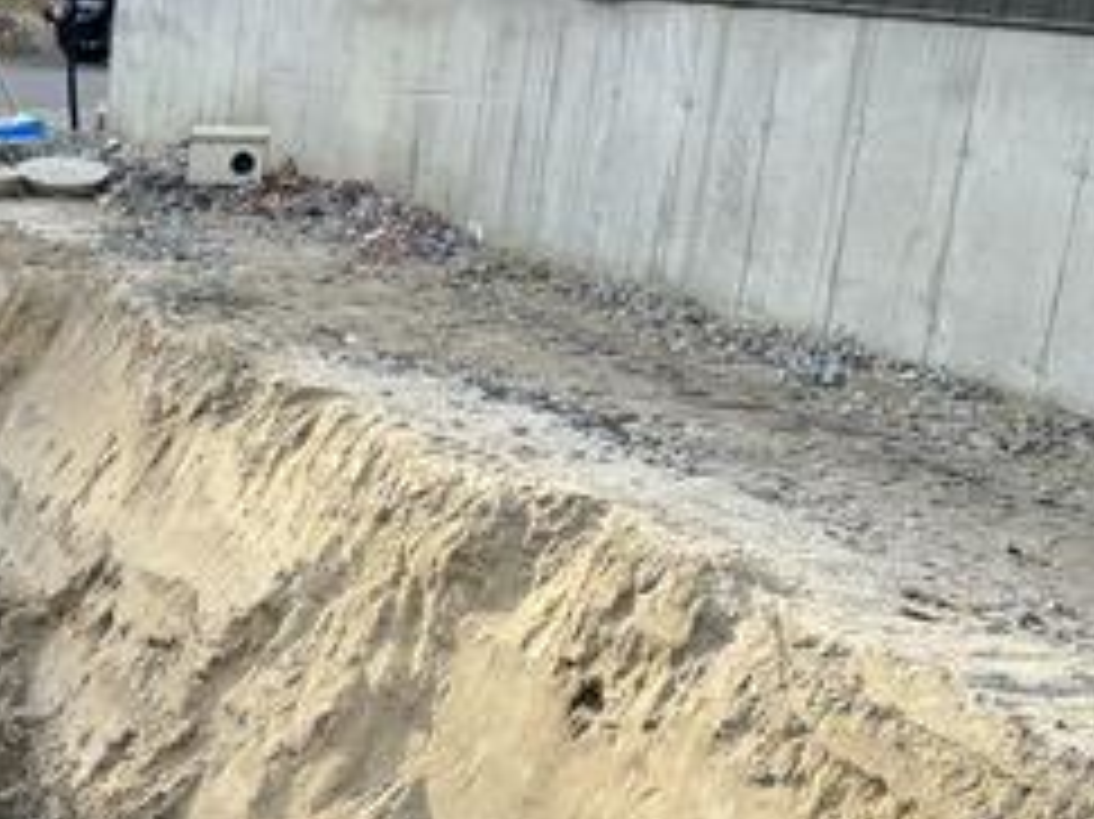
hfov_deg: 21.3
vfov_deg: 18.3
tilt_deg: -18.9
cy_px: 770
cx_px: -486
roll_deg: +0.2
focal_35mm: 79
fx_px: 2495
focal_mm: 6.76
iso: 80
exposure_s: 1/700
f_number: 1.78
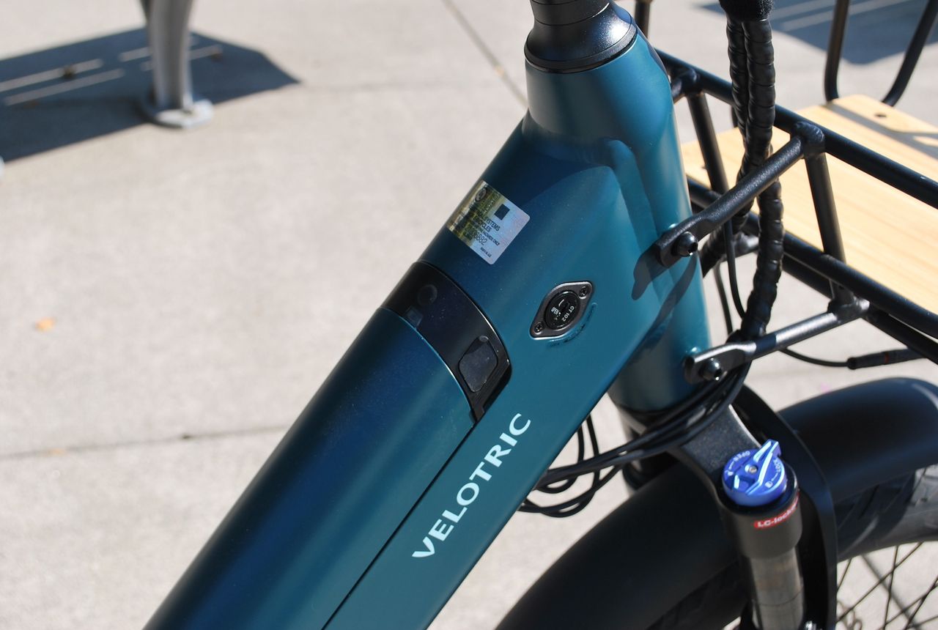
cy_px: 315
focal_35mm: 48
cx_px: 469
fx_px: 1254
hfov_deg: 41.0
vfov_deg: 28.2
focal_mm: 32
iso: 100
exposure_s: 1/200
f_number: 7.1
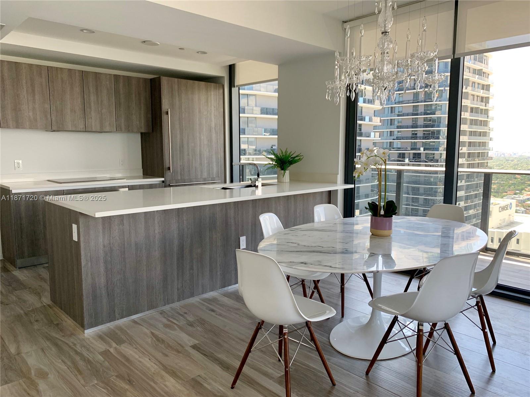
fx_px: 398
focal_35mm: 26
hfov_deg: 67.3
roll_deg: -0.9
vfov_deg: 53.1
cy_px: 198
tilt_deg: -7.0
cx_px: 265
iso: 64
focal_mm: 4.25
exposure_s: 1/121
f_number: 1.8
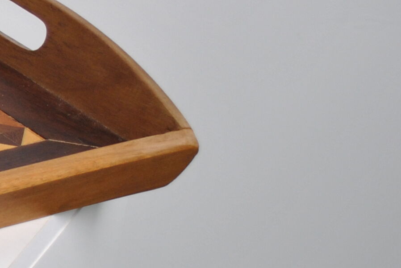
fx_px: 2018
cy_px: 143
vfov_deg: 7.6
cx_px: -393
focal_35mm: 181
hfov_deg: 10.5
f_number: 4.5
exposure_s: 1/50
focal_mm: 28
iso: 200
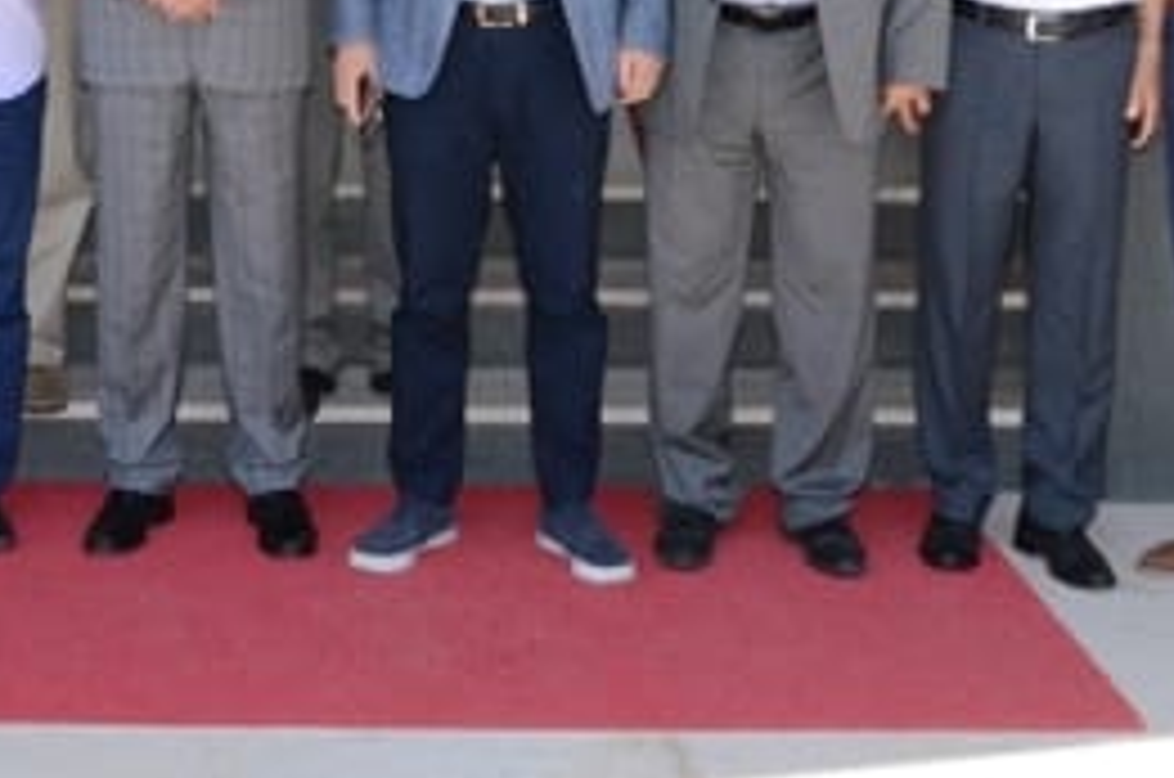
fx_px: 2637
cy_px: -27
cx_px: 391
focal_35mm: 81
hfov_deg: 25.0
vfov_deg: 16.4
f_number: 20
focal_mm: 22
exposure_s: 1/250
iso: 2000
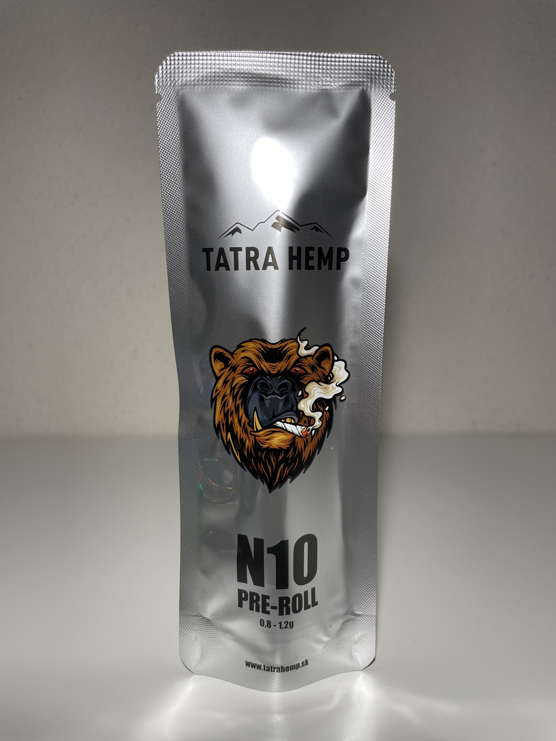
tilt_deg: -10.1
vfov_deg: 67.3
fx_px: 557
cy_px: 370
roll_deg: +0.3
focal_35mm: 26
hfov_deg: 53.1
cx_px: 278
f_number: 1.6
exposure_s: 1/219
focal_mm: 4.2
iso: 40
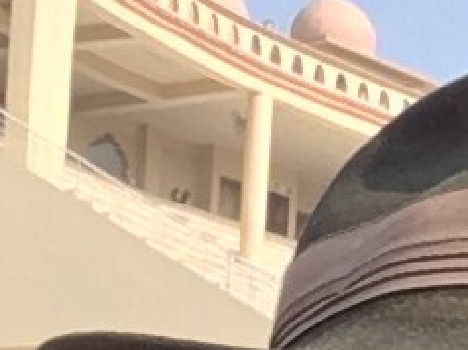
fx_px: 2256
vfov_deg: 8.6
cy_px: 556
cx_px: 1241
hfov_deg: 9.9
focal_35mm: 167
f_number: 2.4
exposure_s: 1/786
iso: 50
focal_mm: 2.15
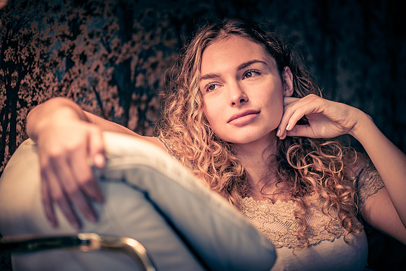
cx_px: 184
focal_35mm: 96
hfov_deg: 21.3
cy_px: 118
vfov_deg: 14.3
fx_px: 1079
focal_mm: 85
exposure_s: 1/200
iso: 320
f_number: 1.8
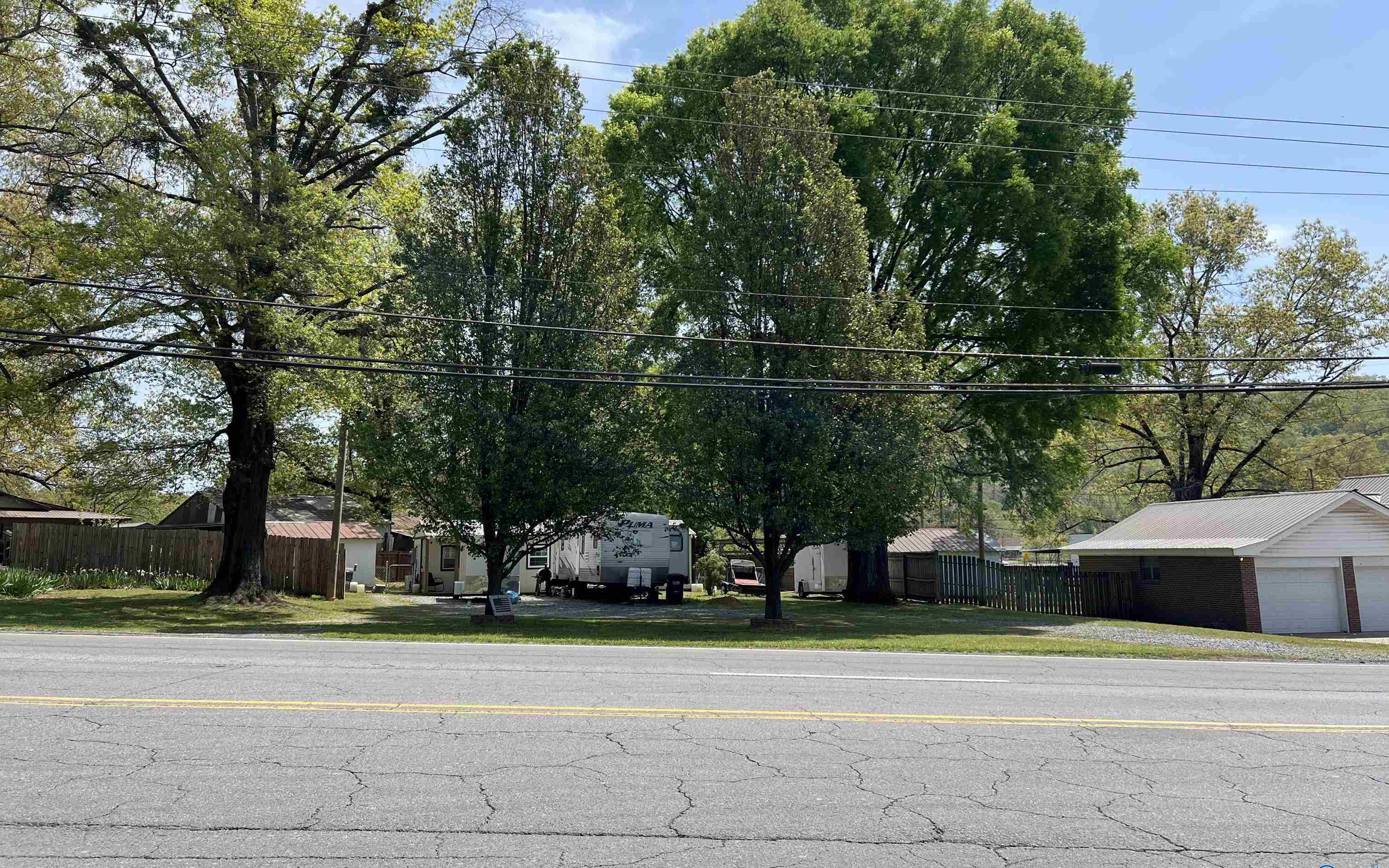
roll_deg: -0.1
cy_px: 367
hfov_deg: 66.5
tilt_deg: +10.7
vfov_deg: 44.4
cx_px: 699
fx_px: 1060
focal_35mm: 28
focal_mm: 5.7
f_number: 1.5
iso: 50
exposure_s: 1/2762
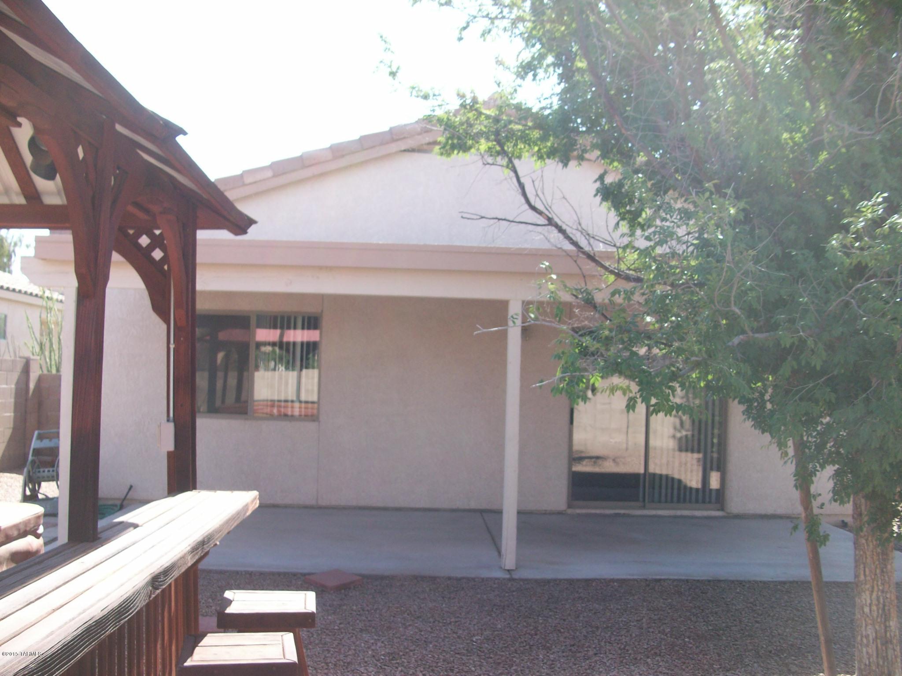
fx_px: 886
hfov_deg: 54.0
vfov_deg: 41.8
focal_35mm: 34
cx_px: 451
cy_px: 338
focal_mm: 5.7
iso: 64
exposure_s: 1/269
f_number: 2.8
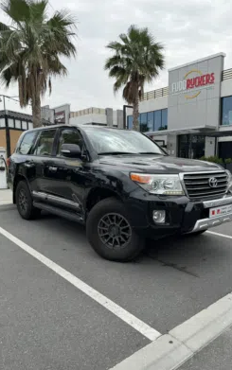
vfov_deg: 70.4
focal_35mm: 26
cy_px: 188
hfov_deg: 47.7
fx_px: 263
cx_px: 122
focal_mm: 6.76
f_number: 1.78
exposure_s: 1/2445
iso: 100
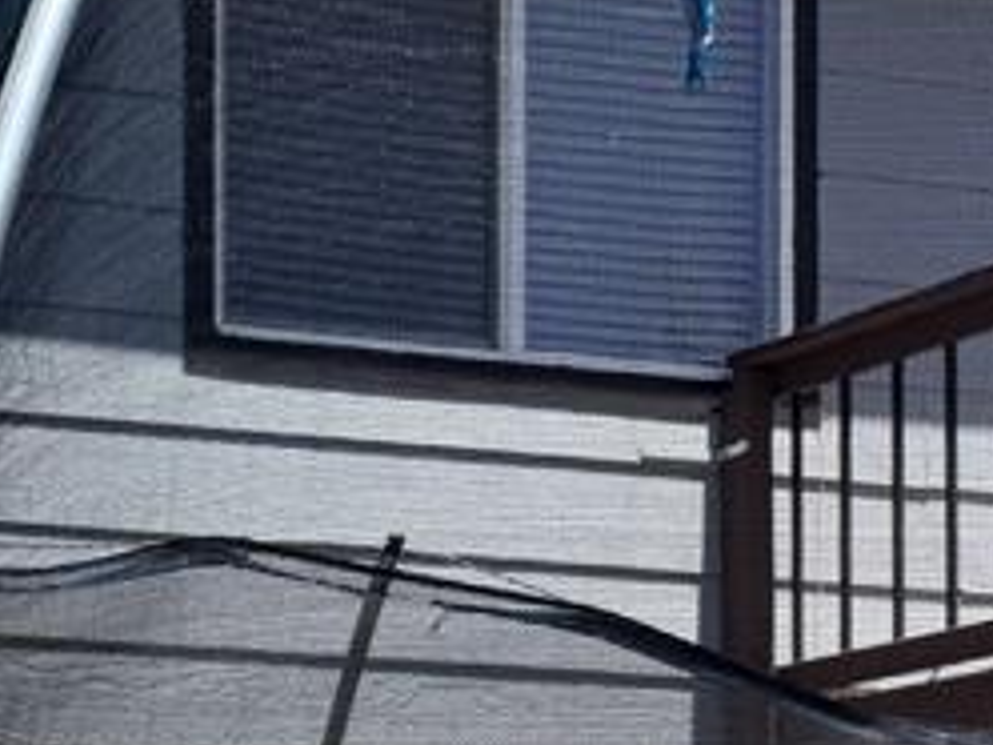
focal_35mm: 99
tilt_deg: -0.4
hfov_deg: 15.5
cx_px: -1029
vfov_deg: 13.7
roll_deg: -0.6
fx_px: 2840
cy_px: 1244
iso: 80
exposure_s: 1/2525
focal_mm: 6.76
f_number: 1.78
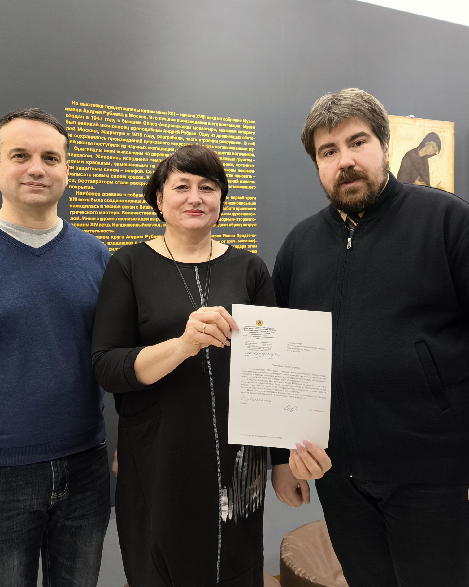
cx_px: 202
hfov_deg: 44.4
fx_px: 573
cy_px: 293
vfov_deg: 54.2
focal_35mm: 33
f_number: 1.7
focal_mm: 4.71
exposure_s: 1/50
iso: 160
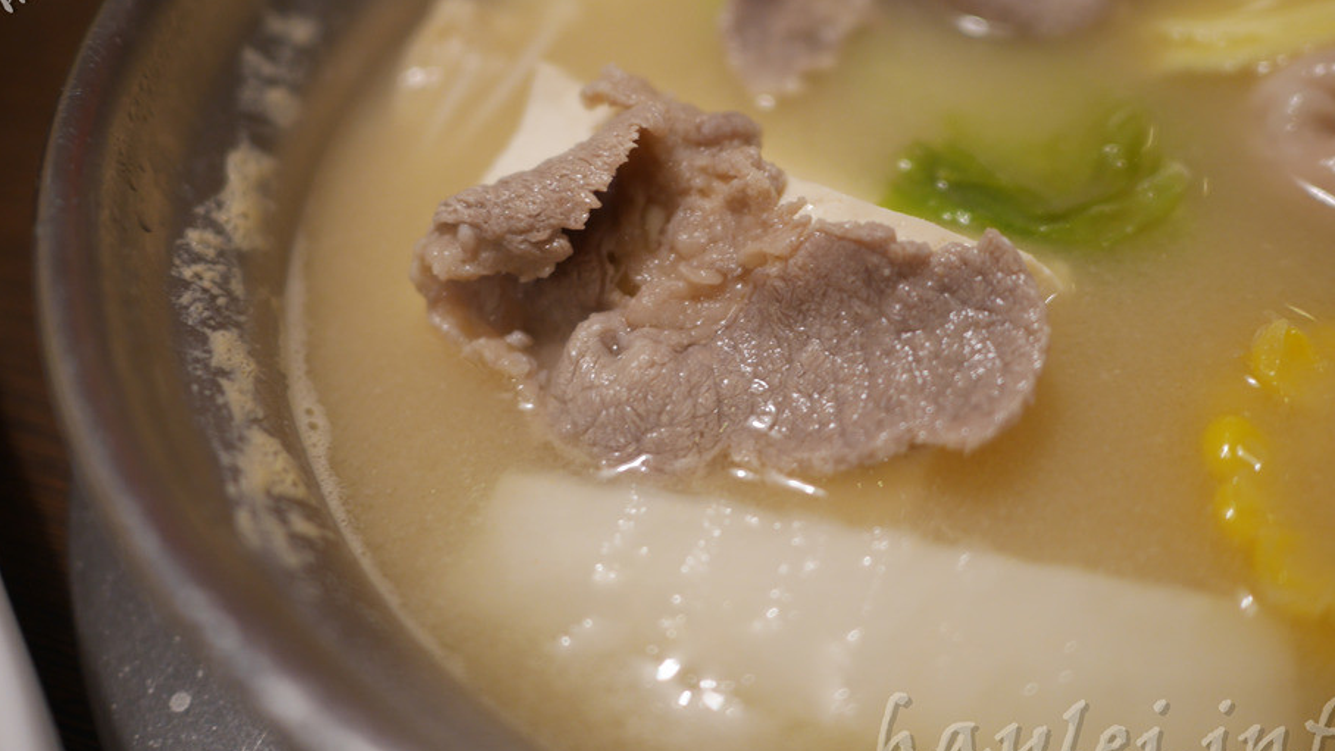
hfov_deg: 55.3
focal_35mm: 36
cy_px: 287
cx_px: 694
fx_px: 1275
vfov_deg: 32.7
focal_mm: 15
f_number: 1.7
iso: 250
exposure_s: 1/60
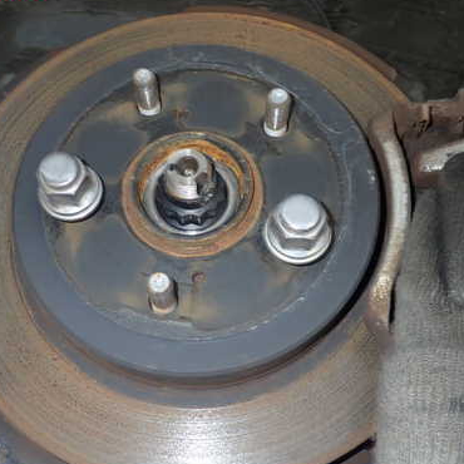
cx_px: 182
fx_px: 652
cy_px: 253
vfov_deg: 39.1
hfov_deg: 39.0
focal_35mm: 43
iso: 200
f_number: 6.3
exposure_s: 1/30
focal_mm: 5.5
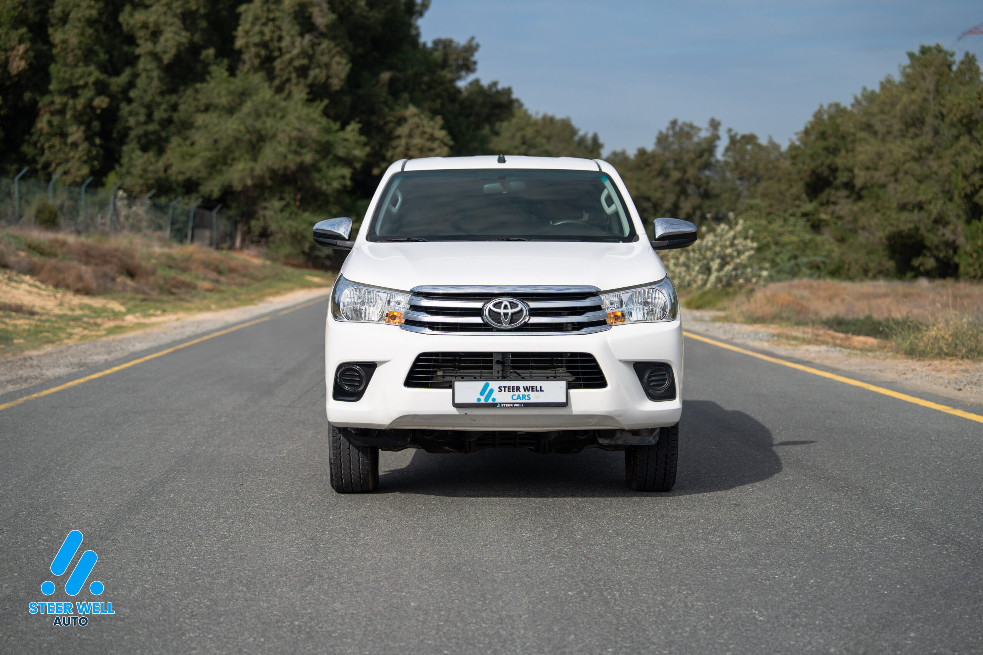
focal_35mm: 70
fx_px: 1911
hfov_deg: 28.8
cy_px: 328
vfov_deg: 19.5
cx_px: 492
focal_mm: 70
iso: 200
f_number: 2.8
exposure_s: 1/640
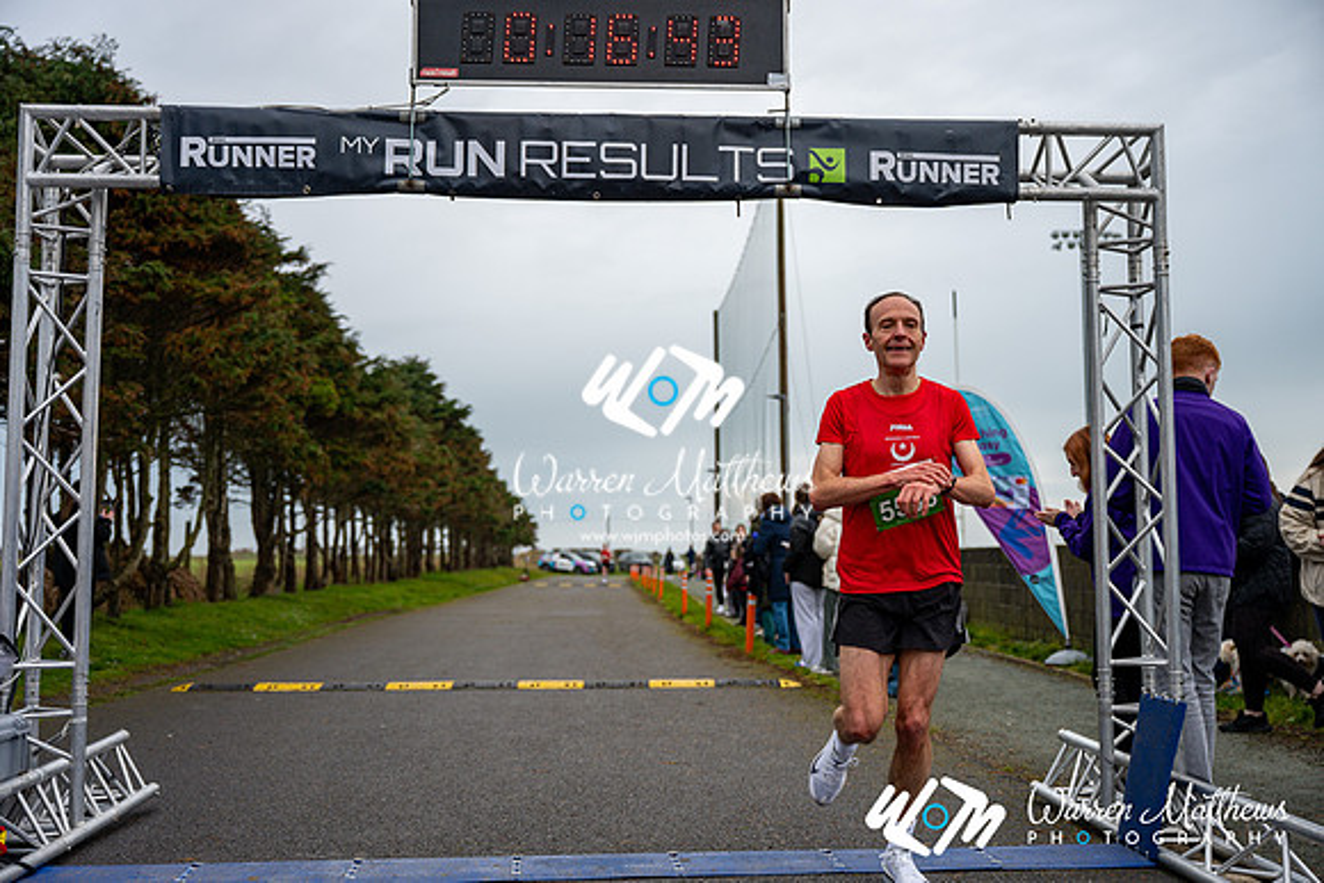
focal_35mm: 38
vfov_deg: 35.1
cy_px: 442
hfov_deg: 50.7
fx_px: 1398
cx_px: 662
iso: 125
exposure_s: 1/1250
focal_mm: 38
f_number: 2.8
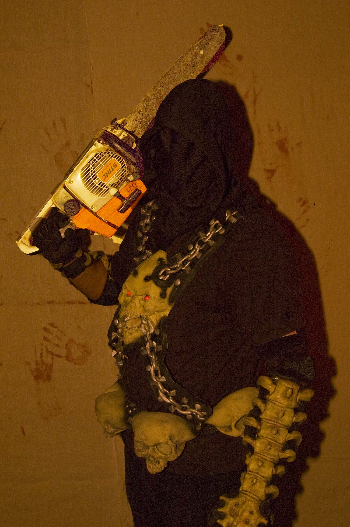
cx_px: 175
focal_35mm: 45
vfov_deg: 43.6
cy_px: 264
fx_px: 657
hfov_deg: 29.8
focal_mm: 30
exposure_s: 1/30
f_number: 9
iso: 640
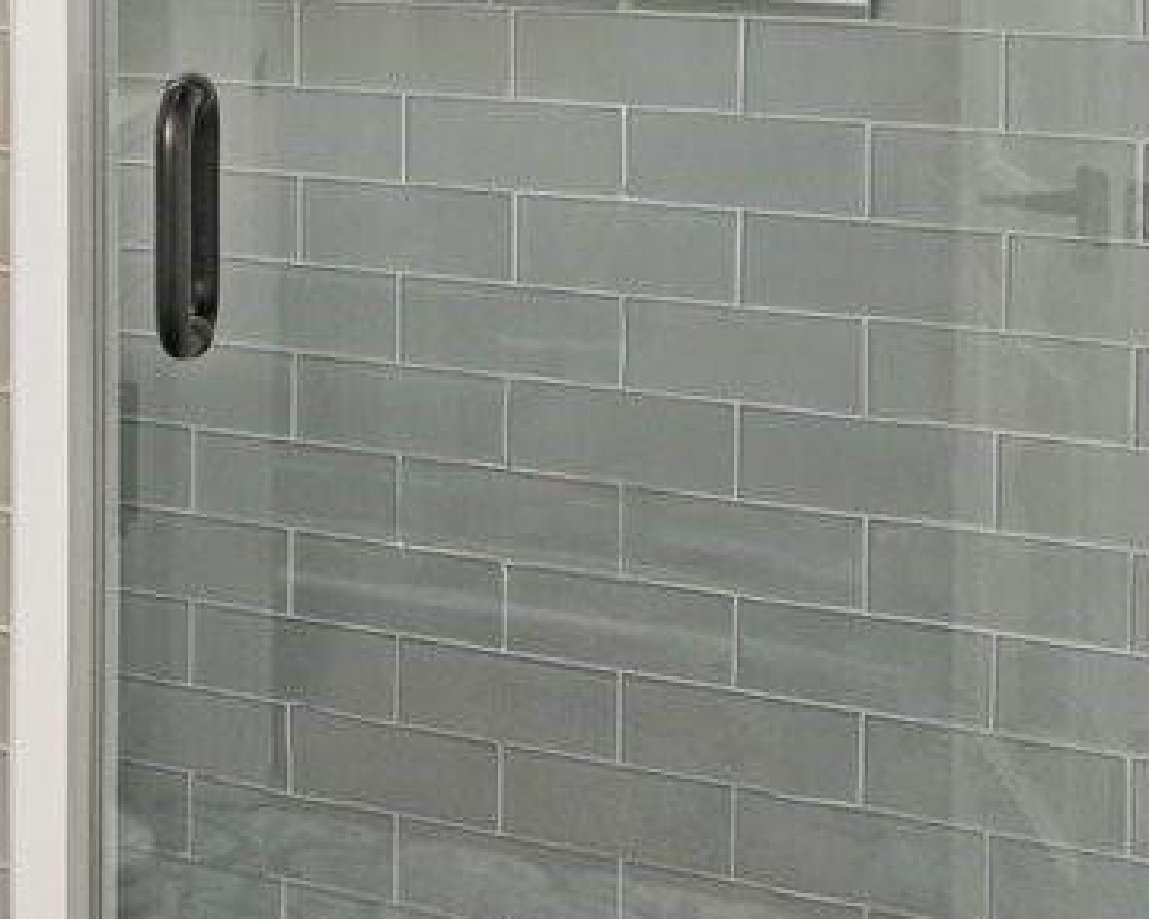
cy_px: -225
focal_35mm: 80
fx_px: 2720
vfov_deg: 18.1
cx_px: -1503
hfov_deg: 15.3
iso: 400
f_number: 8
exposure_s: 1/20
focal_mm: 10
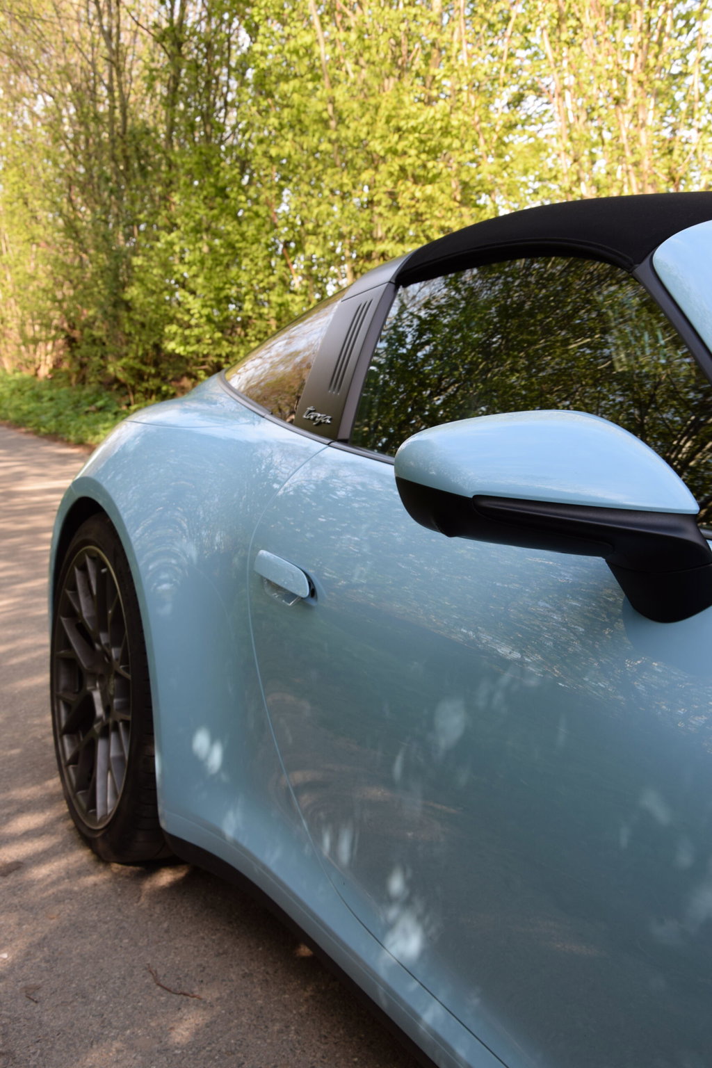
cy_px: 534
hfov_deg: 29.9
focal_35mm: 45
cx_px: 356
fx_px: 1335
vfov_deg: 43.6
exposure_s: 1/80
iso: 200
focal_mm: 30
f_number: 8
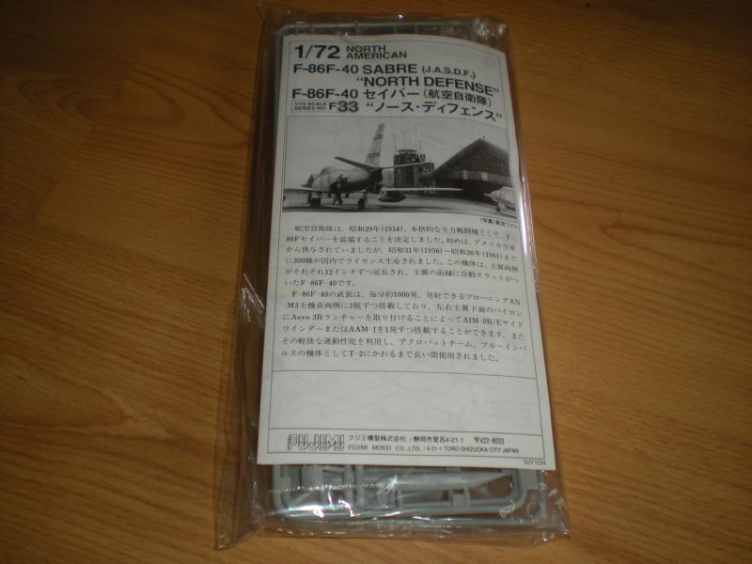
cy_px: 282
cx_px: 376
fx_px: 826
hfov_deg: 49.0
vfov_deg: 37.7
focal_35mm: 38
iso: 64
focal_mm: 6.3
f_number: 3.1
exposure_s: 1/36.4
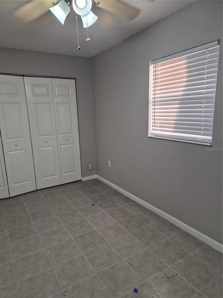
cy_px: 149
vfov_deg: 73.9
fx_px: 198
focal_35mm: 23
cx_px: 112
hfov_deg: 58.9
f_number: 1.8
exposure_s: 1/120
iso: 160
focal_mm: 5.4
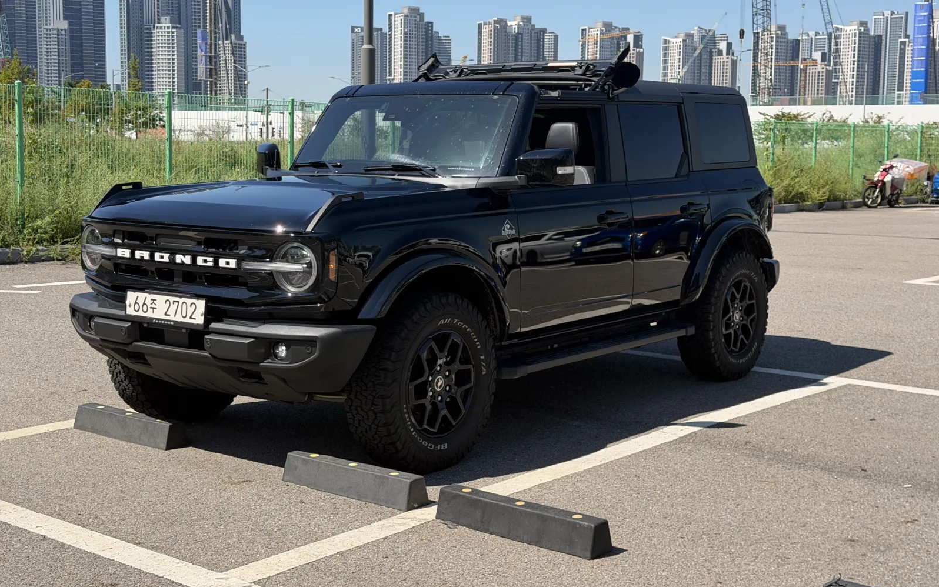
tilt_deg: -5.5
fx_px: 1305
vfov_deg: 25.3
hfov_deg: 39.6
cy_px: 268
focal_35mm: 51
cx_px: 470
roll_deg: -0.8
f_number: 1.78
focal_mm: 6.76
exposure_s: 1/3534
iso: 64
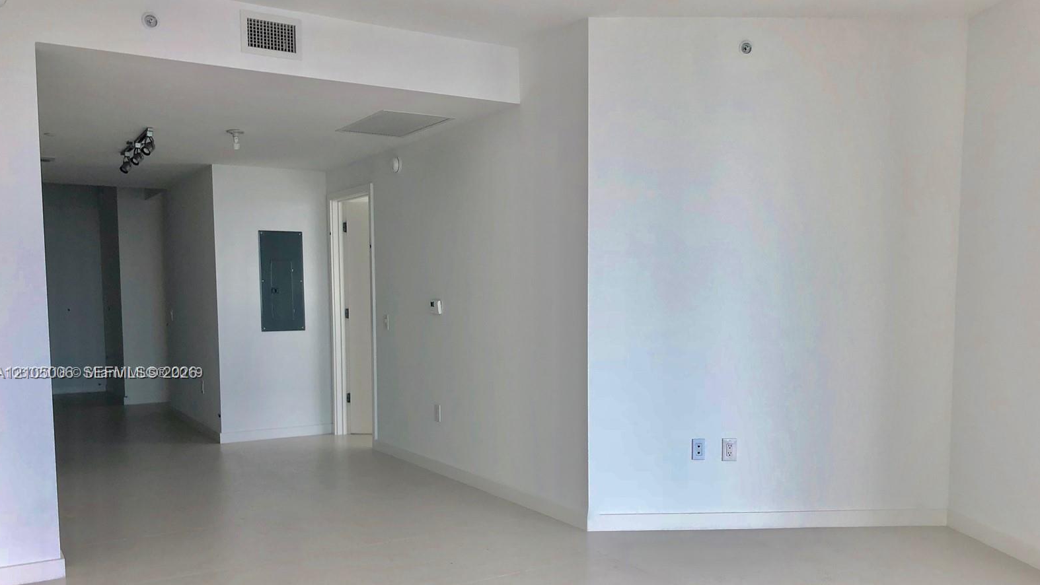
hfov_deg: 62.6
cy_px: 374
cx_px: 520
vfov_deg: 37.5
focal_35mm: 31
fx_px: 855
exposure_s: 1/200
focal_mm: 4
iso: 20
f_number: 1.8
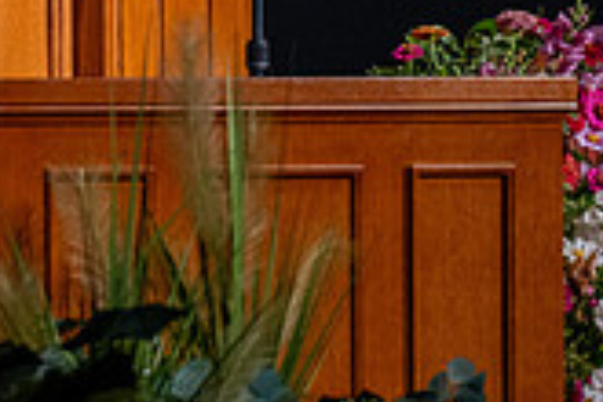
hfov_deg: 2.6
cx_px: -112
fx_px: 13349
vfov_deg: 1.7
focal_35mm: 797
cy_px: -187
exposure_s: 1/160
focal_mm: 200
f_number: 2.8
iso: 800
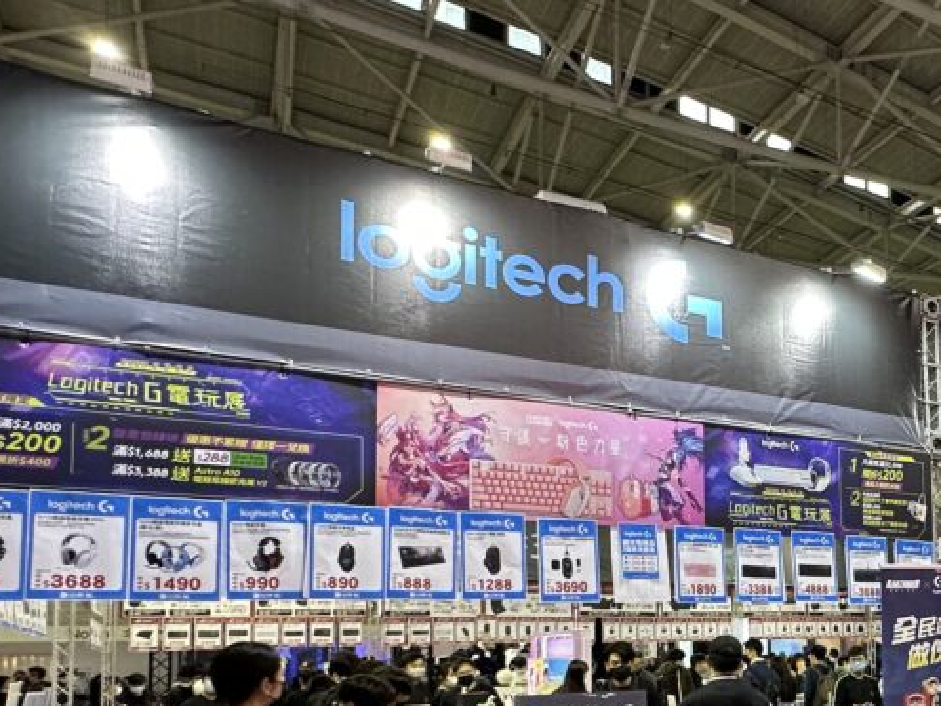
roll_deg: +2.1
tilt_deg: +3.7
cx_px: 872
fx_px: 925
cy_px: 582
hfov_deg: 47.6
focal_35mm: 34
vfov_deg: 39.9
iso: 250
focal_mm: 2.22
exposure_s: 1/120
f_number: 2.2
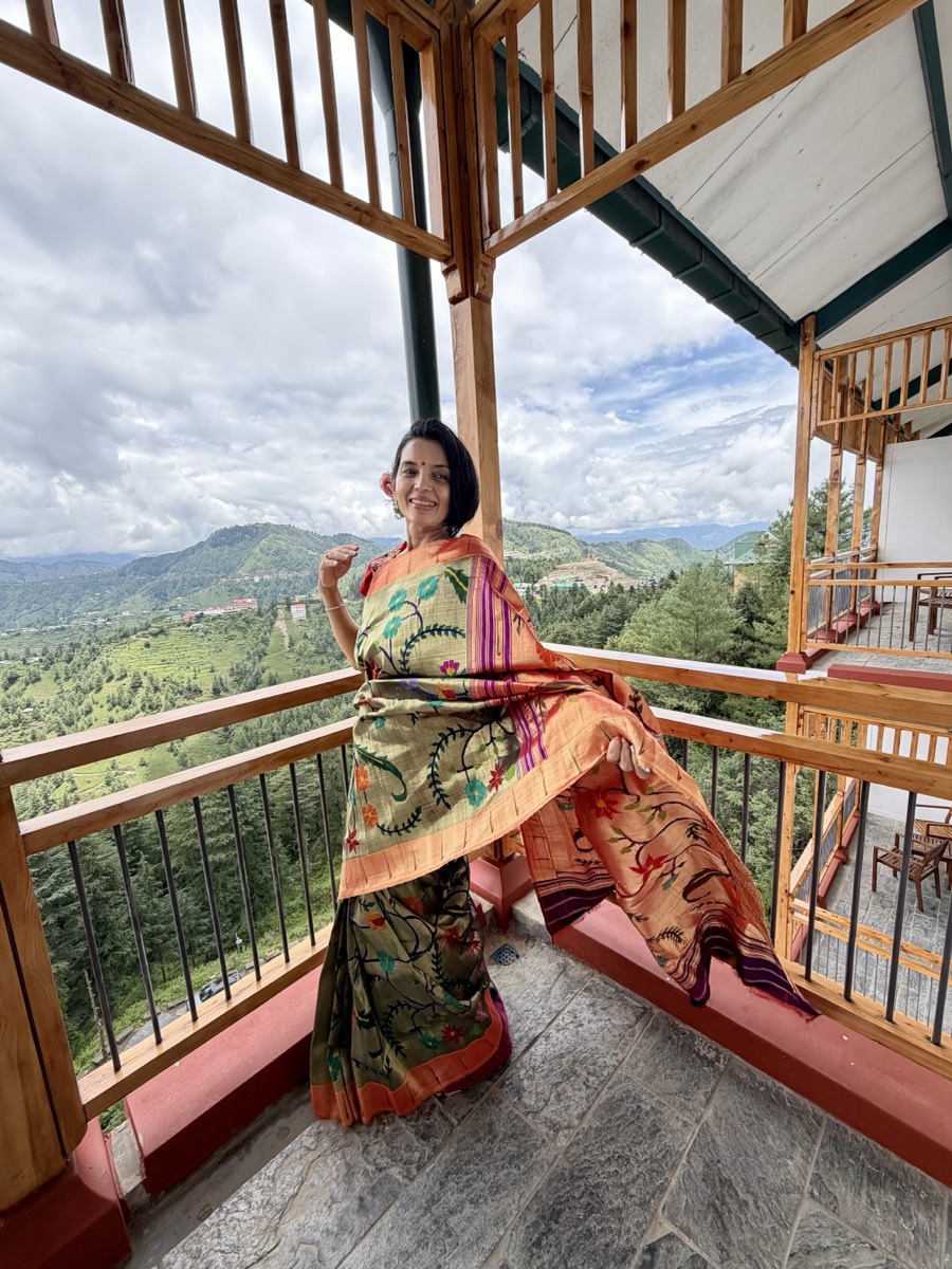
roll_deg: +3.7
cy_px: 634
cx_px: 476
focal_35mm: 14
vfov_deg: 102.1
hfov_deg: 85.7
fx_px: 513
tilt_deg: -9.5
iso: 50
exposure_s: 1/293
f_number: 2.2
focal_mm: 2.22
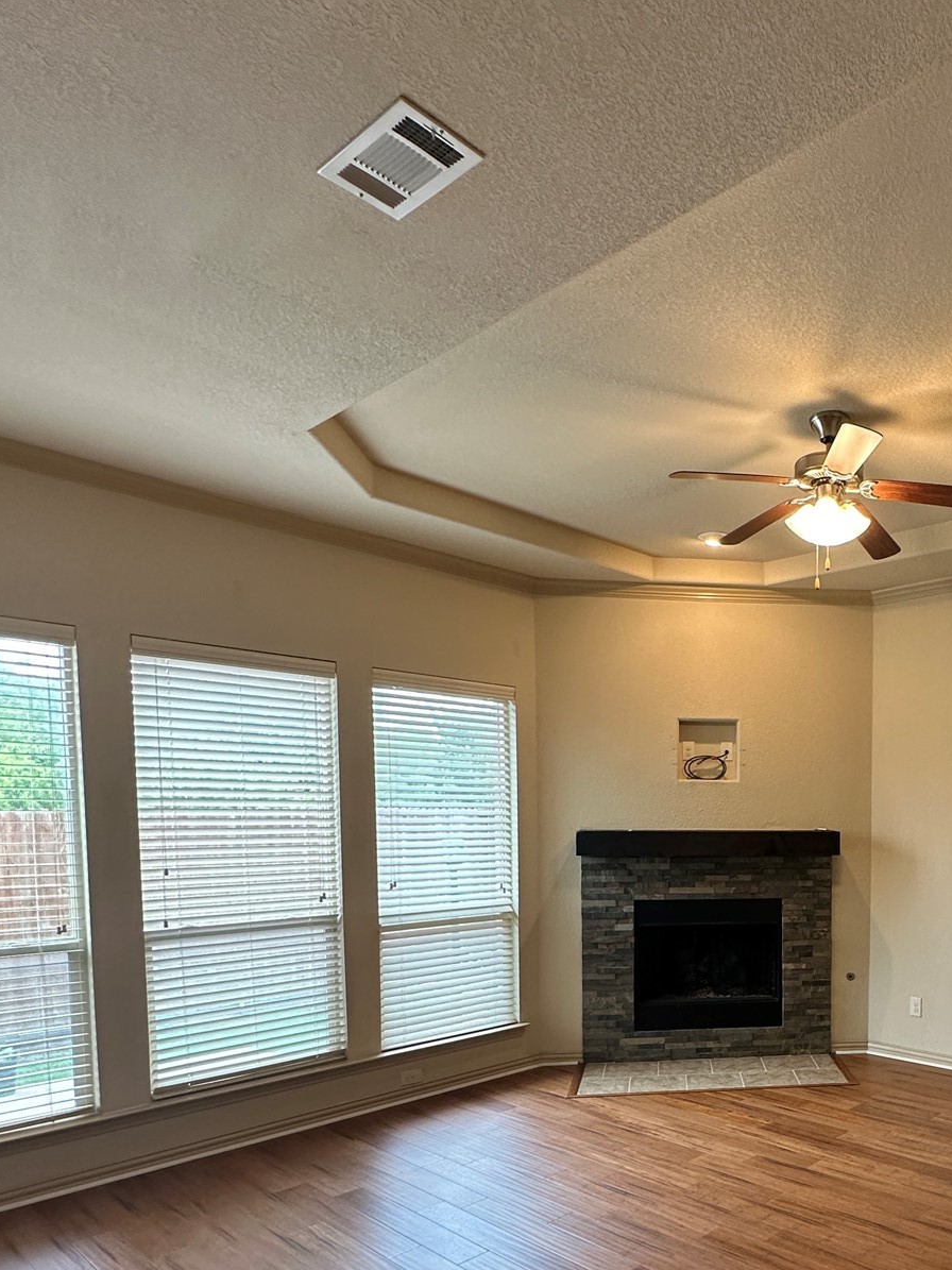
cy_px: 879
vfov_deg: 68.9
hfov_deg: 52.2
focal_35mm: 24
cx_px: 794
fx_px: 880
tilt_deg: -3.8
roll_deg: -1.5
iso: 160
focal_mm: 2.22
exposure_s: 1/60
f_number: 2.2
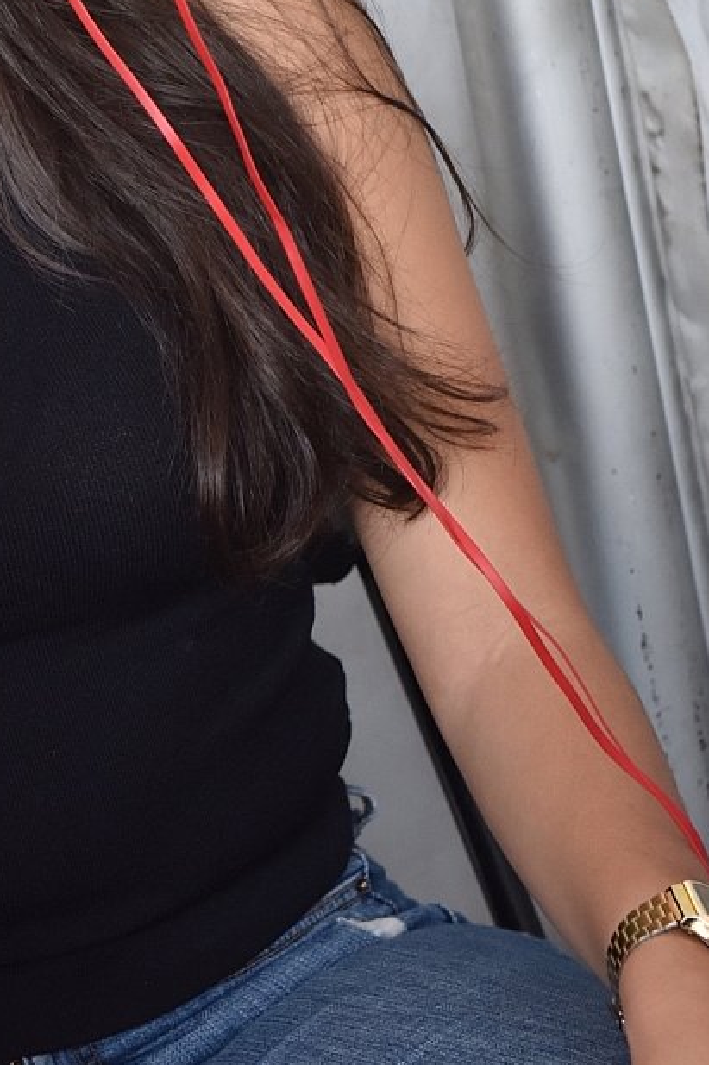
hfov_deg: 9.7
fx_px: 4138
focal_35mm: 140
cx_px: -21
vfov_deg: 14.6
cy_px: 342
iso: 1000
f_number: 4.5
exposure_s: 1/500
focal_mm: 60
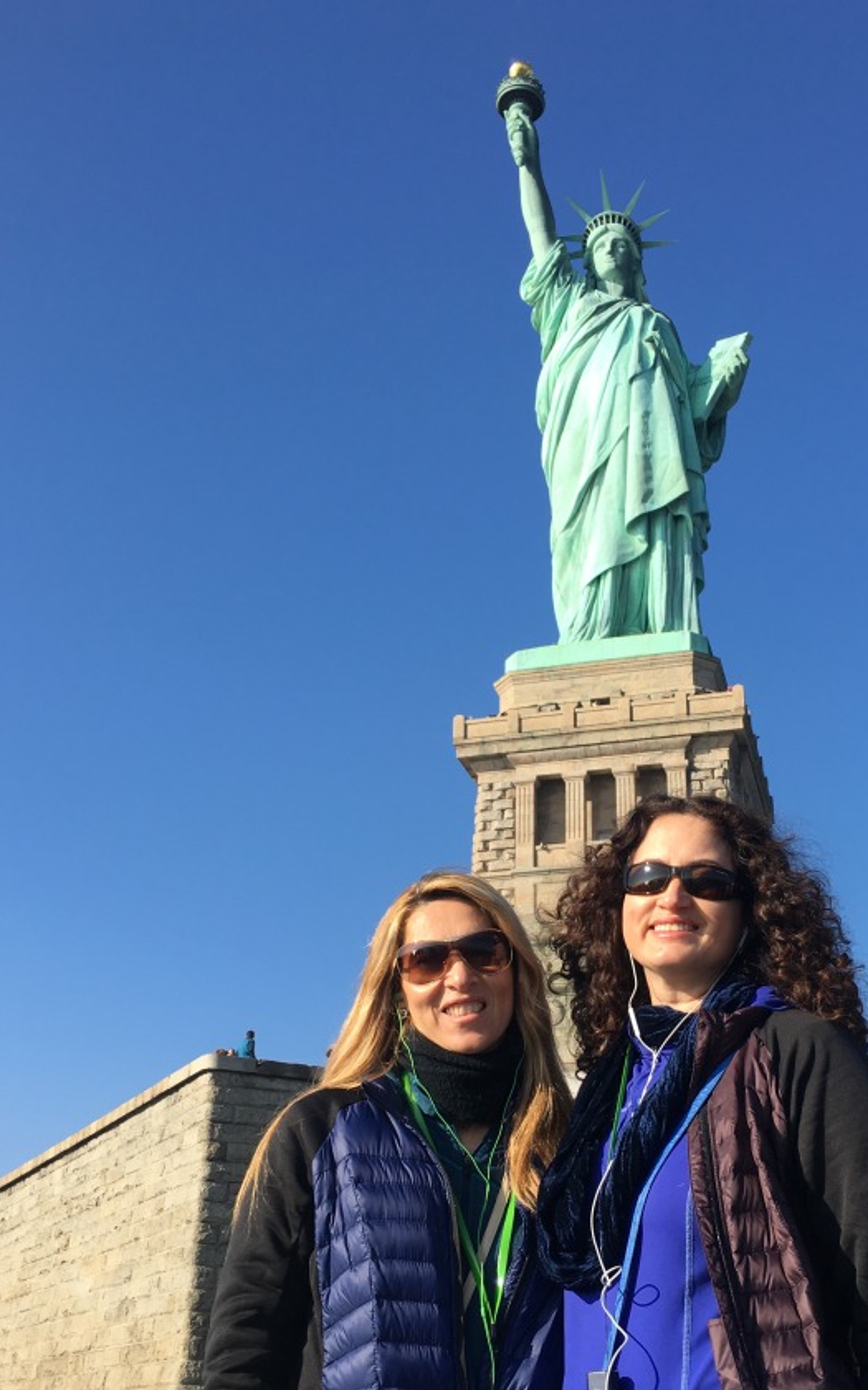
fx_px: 1476
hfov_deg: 32.6
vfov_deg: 50.1
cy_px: 829
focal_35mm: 39
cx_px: 562
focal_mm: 4.15
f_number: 2.2
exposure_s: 1/1183
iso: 25
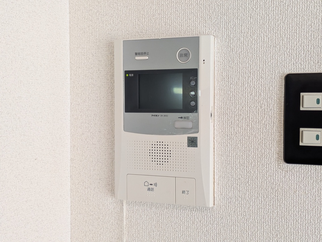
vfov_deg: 28.6
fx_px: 474
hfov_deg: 37.5
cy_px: 121
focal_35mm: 51
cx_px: 161
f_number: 1.89
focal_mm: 5.43
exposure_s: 1/50
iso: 91
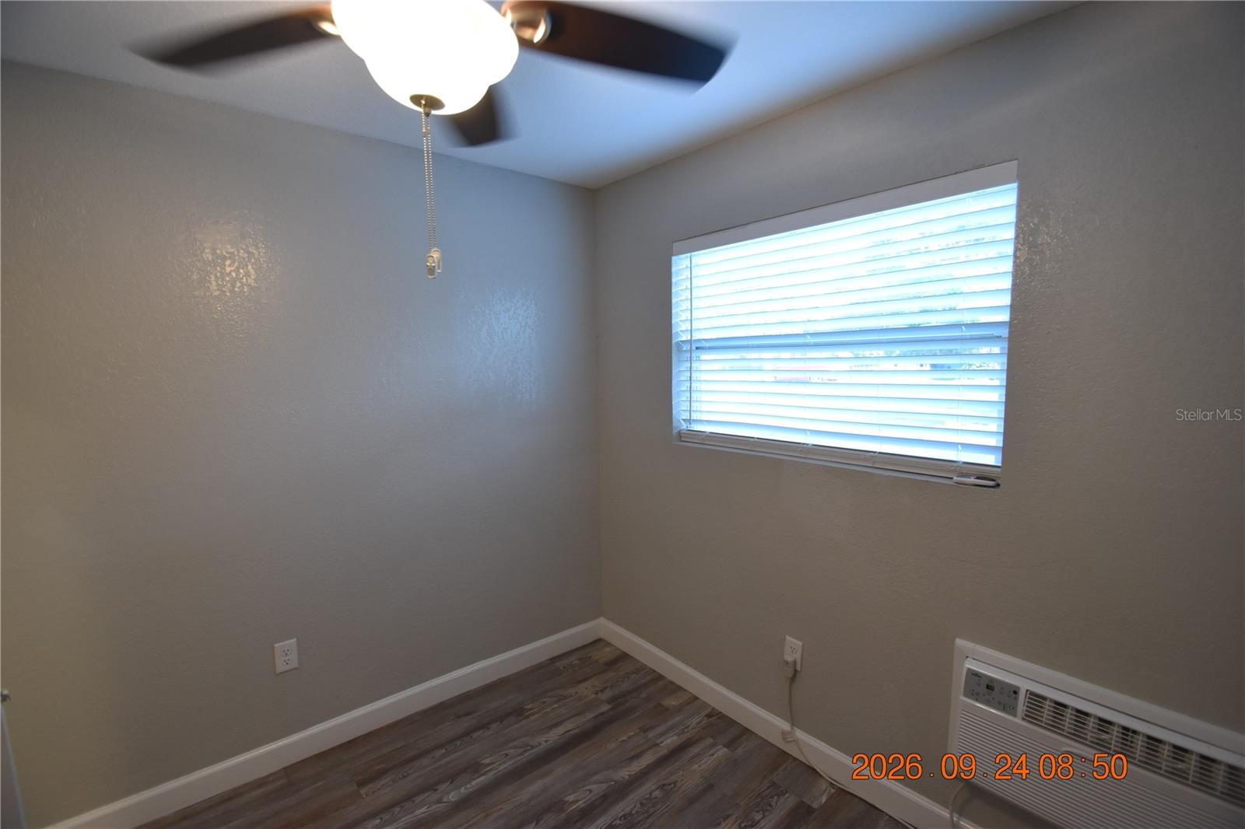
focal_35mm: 15
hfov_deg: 100.4
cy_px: 414
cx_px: 622
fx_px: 519
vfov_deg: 77.3
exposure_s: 1/60
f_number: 3.5
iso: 800
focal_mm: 10
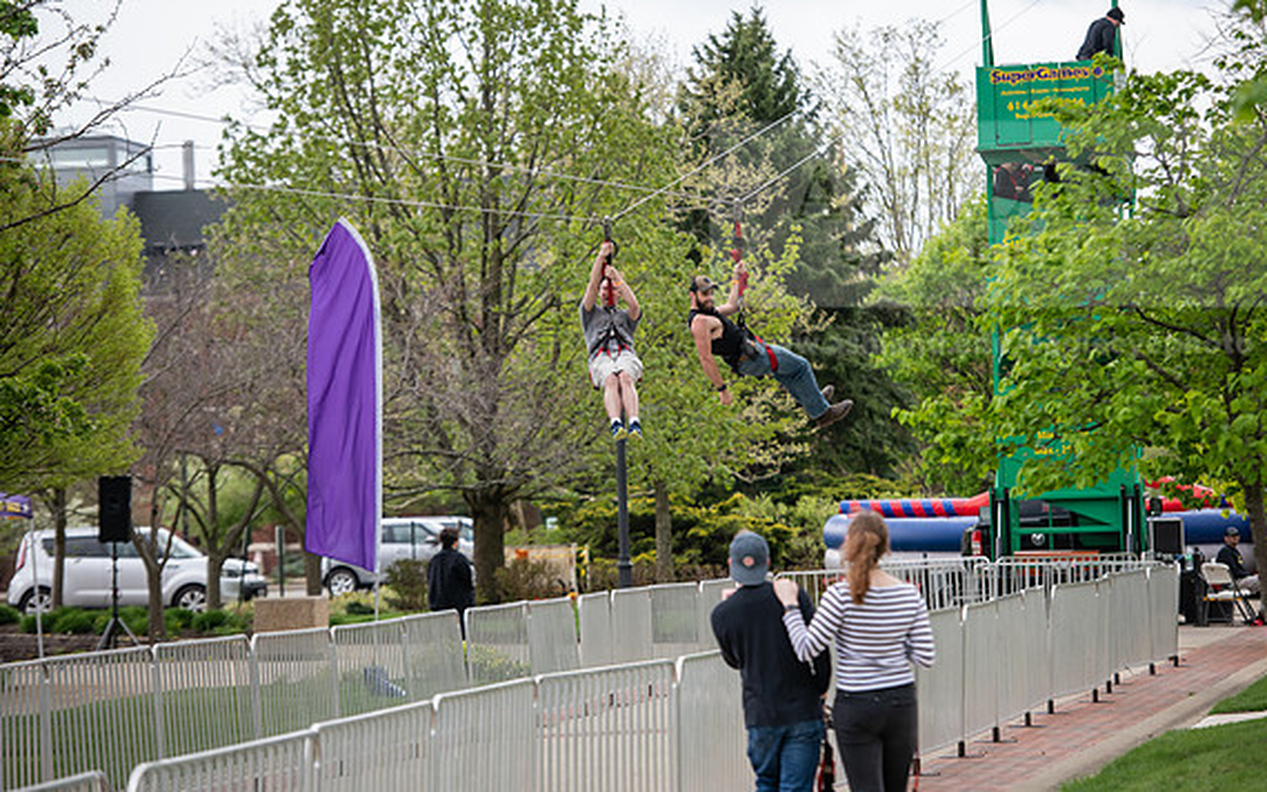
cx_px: 642
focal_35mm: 140
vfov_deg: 9.4
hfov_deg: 14.9
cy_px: 390
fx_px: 4833
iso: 400
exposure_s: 1/500
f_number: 3.5
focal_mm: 135
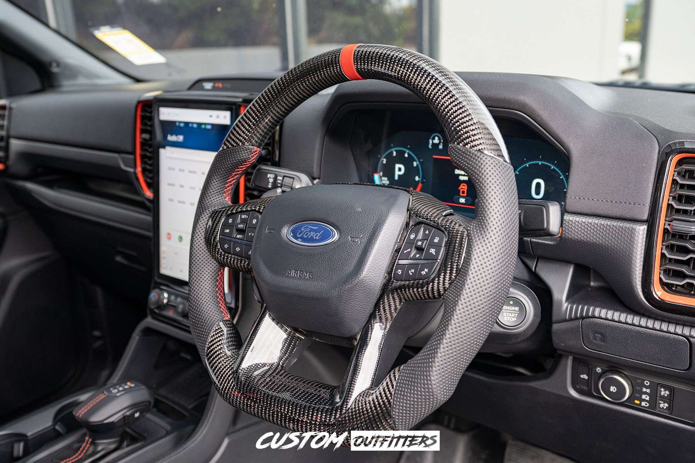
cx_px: 348
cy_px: 232
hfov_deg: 63.7
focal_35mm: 29
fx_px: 560
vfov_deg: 45.0
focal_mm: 29
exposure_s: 1/160
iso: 1250
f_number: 4
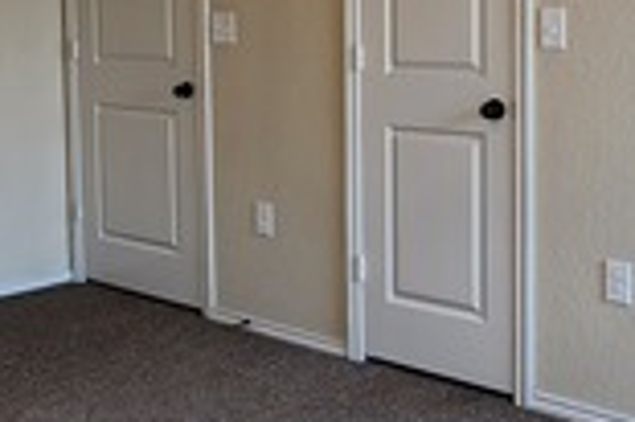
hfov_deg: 35.5
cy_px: 86
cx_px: 254
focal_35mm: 56
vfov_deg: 23.8
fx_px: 987
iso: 50
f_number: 2.2
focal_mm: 2.2
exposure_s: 1/60
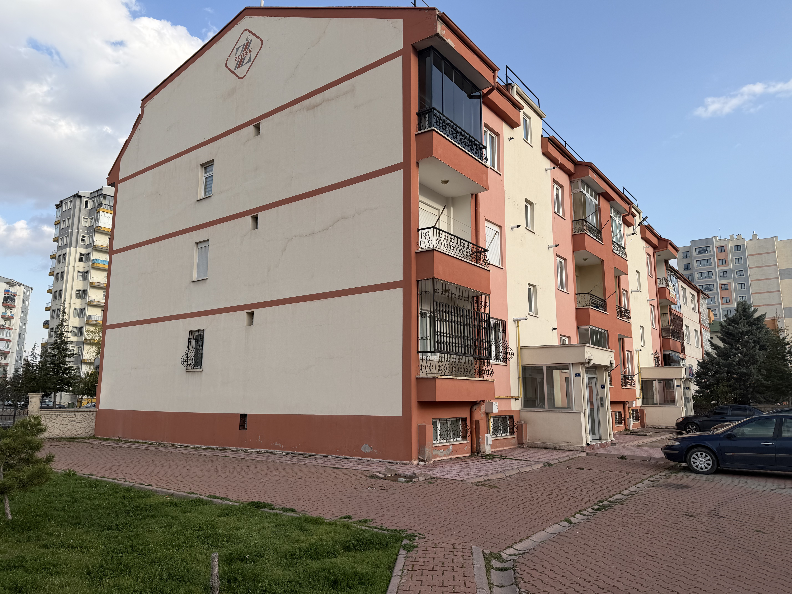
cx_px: 396
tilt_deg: +12.0
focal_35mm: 24
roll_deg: -0.1
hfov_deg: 71.6
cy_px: 297
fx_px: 549
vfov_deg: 56.8
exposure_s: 1/2370
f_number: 1.78
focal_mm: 6.76
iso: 80
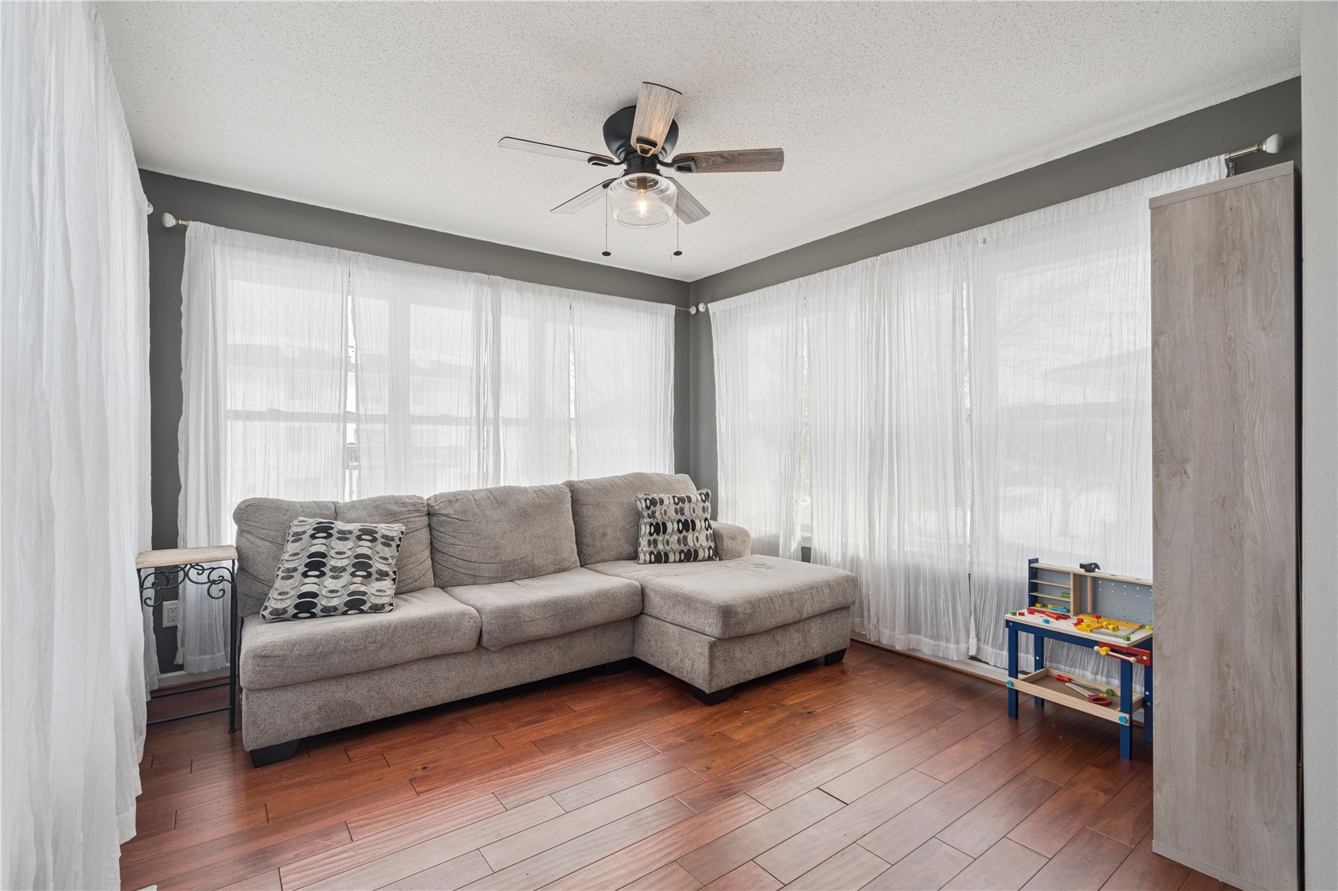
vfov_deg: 73.7
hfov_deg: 96.7
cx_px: 669
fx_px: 595
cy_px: 446
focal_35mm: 16
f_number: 10
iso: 400
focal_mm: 16
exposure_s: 1/80
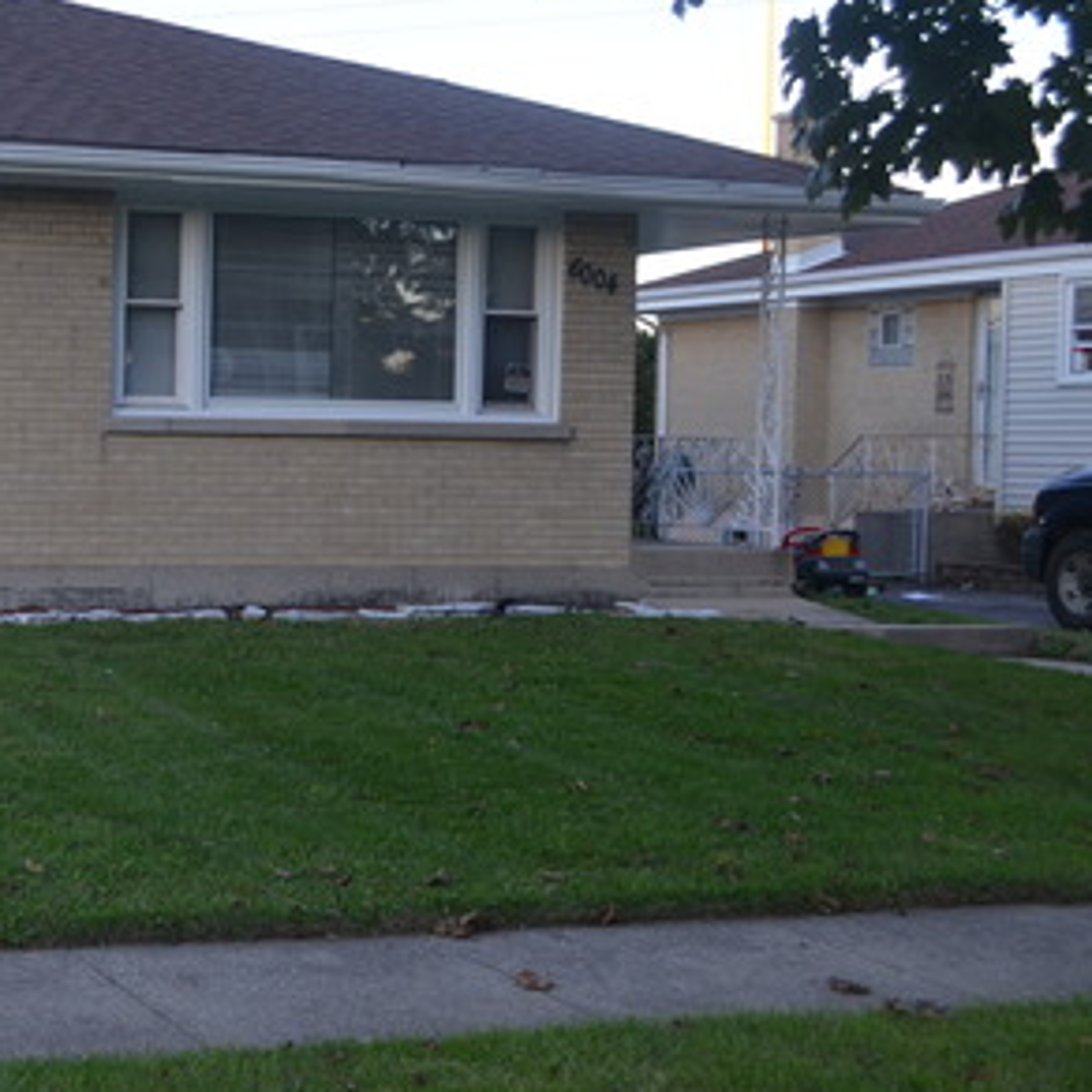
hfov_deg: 24.3
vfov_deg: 25.7
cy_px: 527
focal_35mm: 67
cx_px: -67
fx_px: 2391
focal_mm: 24
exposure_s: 1/125
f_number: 5.6
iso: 320
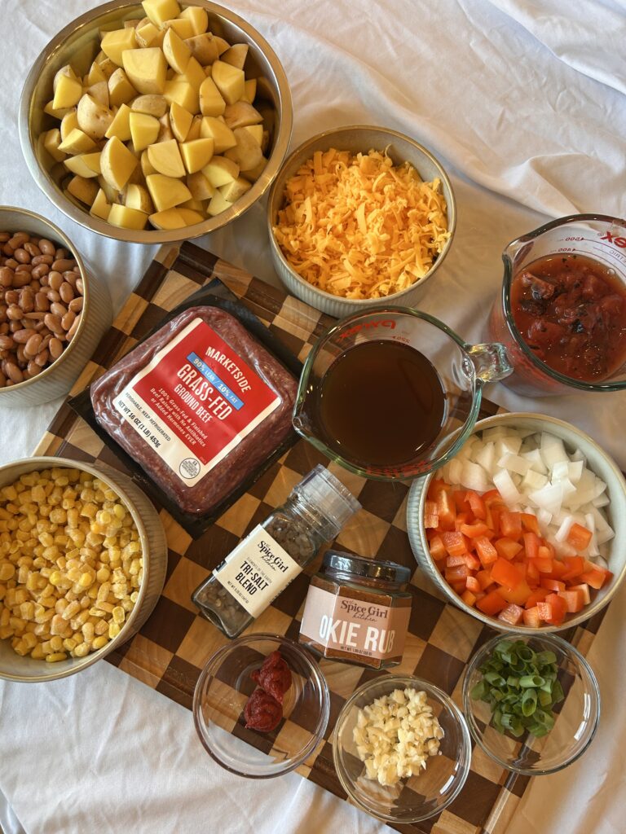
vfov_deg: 67.3
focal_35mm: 26
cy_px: 417
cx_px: 313
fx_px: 627
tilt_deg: -81.2
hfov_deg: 53.1
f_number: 1.5
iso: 100
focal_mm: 5.7
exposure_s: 1/120
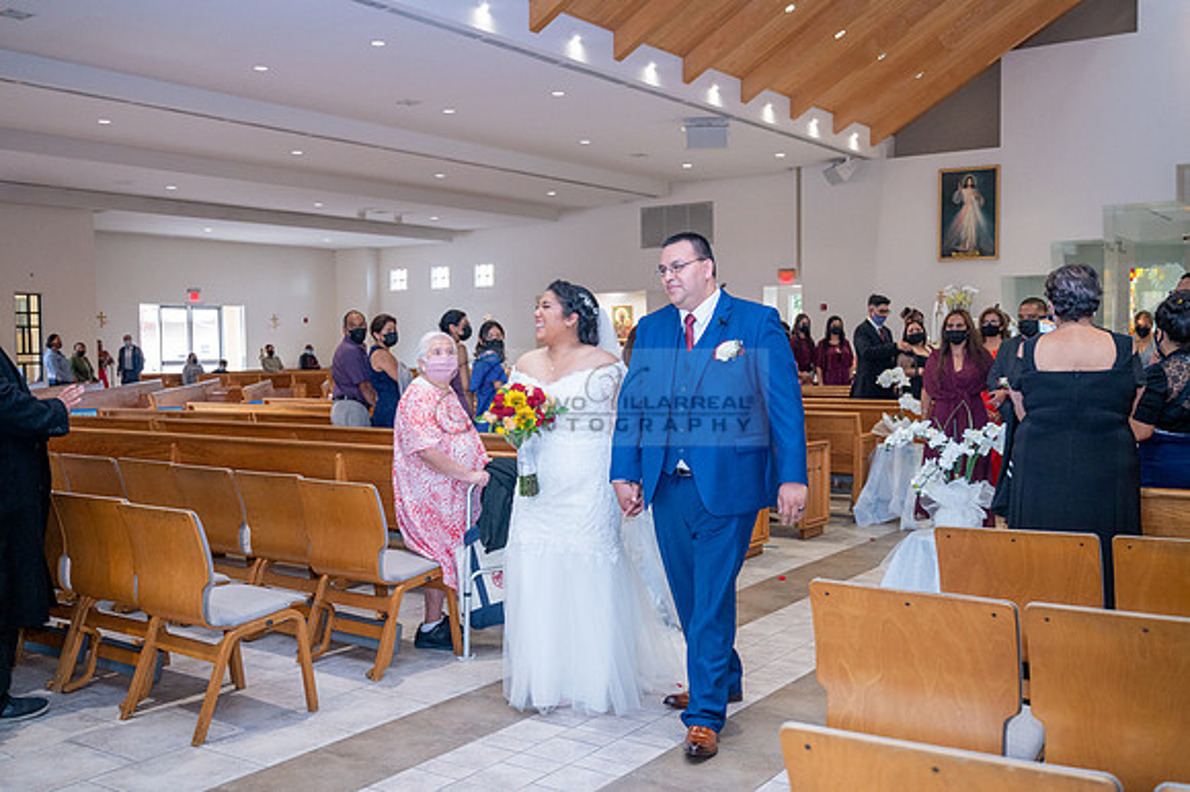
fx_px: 1156
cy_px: 396
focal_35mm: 35
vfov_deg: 37.8
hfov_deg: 54.5
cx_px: 595
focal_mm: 35
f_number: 4
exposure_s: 1/200
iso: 2500
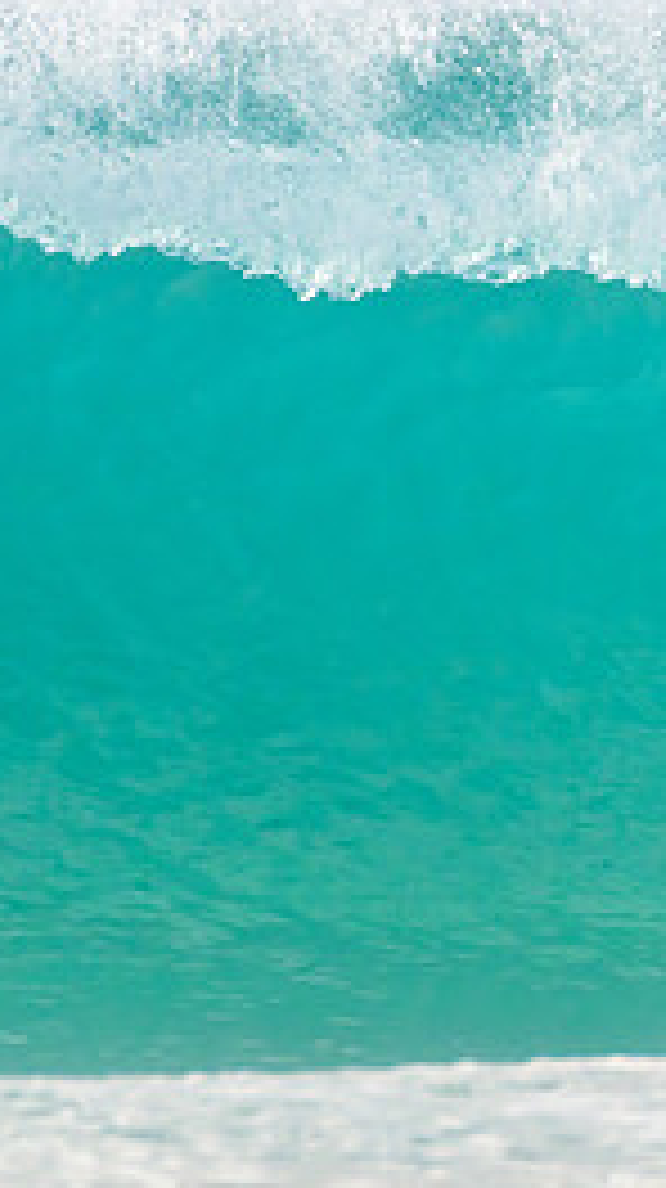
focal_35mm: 2303
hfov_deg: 0.5
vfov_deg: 0.9
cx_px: 1260
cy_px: 421
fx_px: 72488
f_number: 11
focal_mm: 1000
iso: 1600
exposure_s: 1/2000
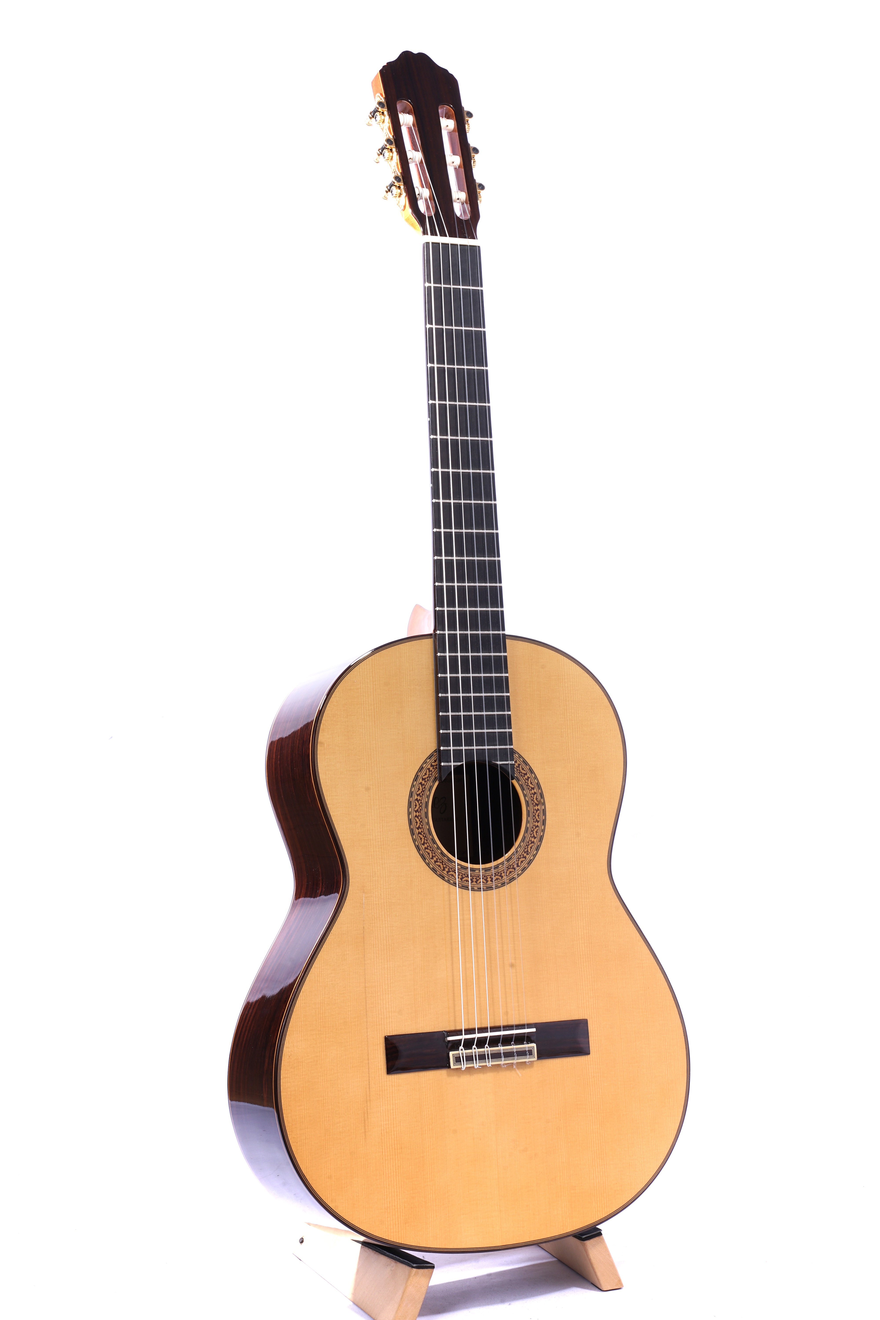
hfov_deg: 20.6
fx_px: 2420
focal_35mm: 66
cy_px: 660
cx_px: 440
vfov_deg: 30.5
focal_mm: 66
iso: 100
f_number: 22
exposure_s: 1/50
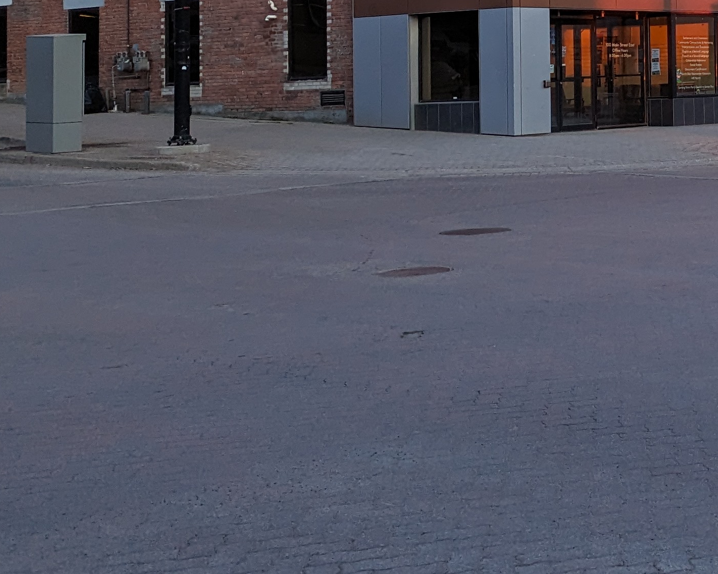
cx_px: 993
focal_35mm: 68
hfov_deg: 23.7
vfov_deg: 21.5
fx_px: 1445
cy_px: -38
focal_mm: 6.81
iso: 348
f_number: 1.85
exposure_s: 1/426
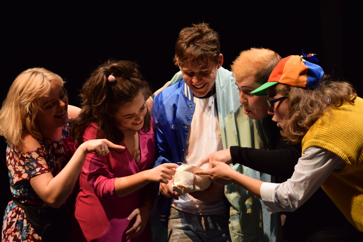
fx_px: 756
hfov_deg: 27.0
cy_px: 121
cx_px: 182
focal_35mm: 75
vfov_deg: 18.2
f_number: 1.8
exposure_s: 1/250
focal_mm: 50
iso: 320
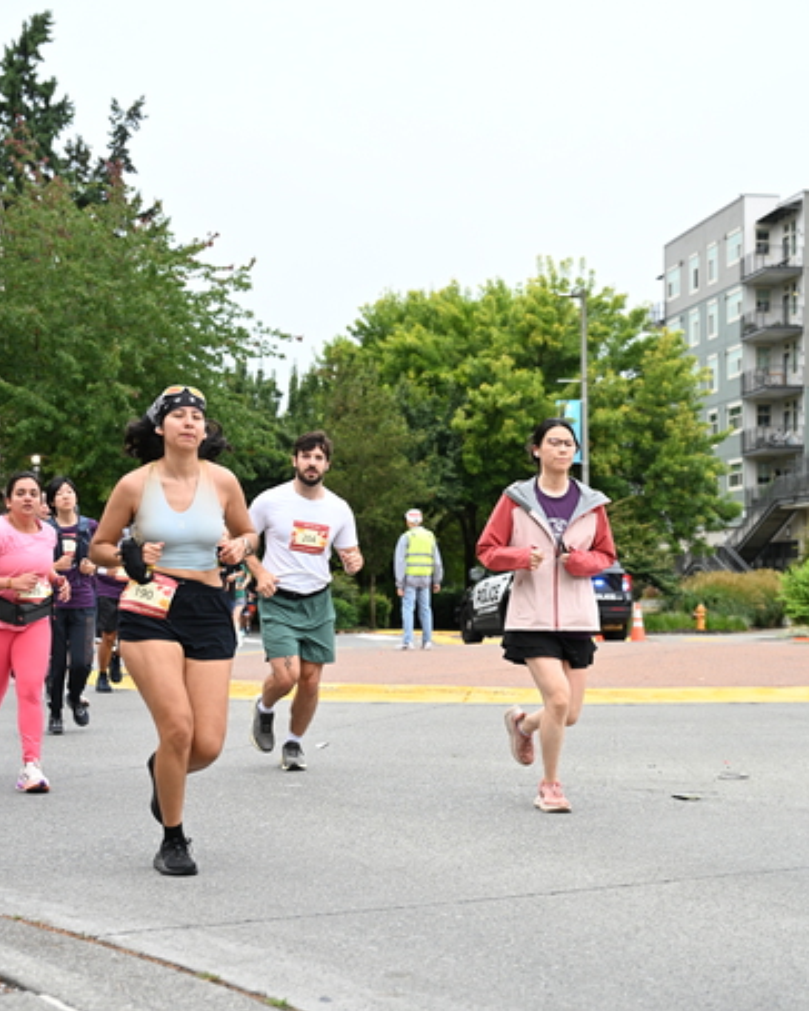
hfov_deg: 25.8
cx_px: 403
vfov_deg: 31.9
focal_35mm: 59
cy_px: 540
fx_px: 1766
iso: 1600
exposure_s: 1/800
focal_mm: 52
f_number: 4
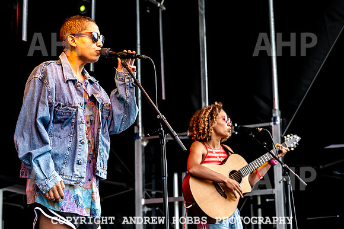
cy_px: 114
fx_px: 874
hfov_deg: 22.3
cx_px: 172
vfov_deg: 14.9
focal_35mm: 92
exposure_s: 1/800
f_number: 5.6
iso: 1600
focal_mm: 86
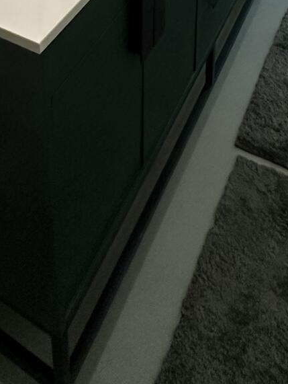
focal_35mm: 49
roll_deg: +1.7
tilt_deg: -17.4
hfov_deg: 29.6
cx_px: 116
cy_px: -202
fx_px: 543
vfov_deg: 26.7
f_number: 2.2
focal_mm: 2.22
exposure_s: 1/120
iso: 250
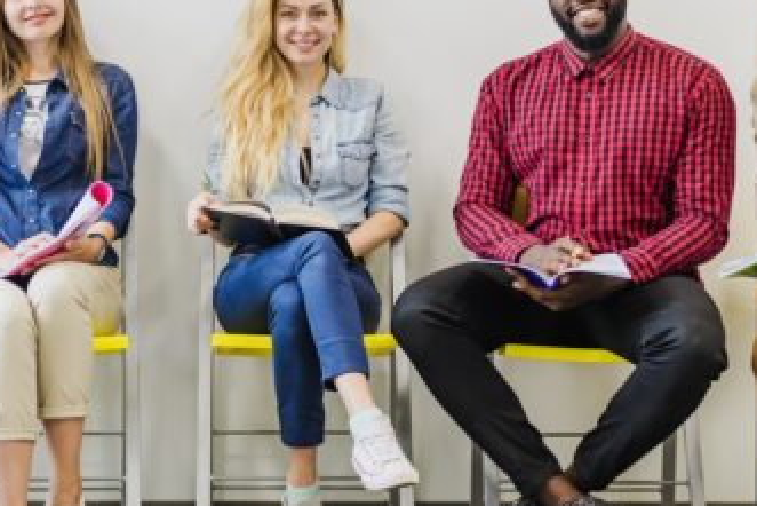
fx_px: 2209
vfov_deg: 13.0
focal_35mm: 105
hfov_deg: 19.4
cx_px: 293
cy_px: 147
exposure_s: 1/160
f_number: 2.8
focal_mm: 50
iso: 640
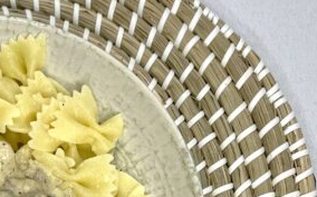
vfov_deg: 17.7
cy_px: 268
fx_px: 587
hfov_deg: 28.2
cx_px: -8
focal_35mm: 68
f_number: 1.6
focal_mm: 5.1
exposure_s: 1/100
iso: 80
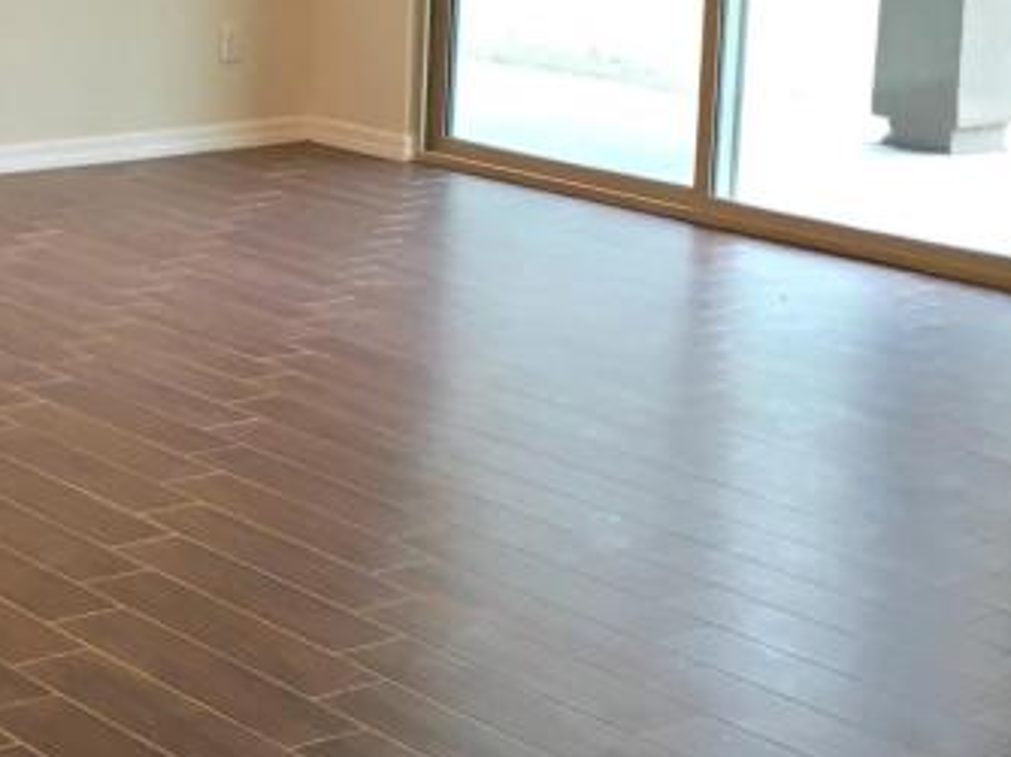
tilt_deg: -8.8
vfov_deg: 16.5
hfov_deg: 21.4
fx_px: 2597
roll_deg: +0.2
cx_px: 39
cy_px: 185
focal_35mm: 89
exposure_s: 1/30
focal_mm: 4.15
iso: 50
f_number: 2.2
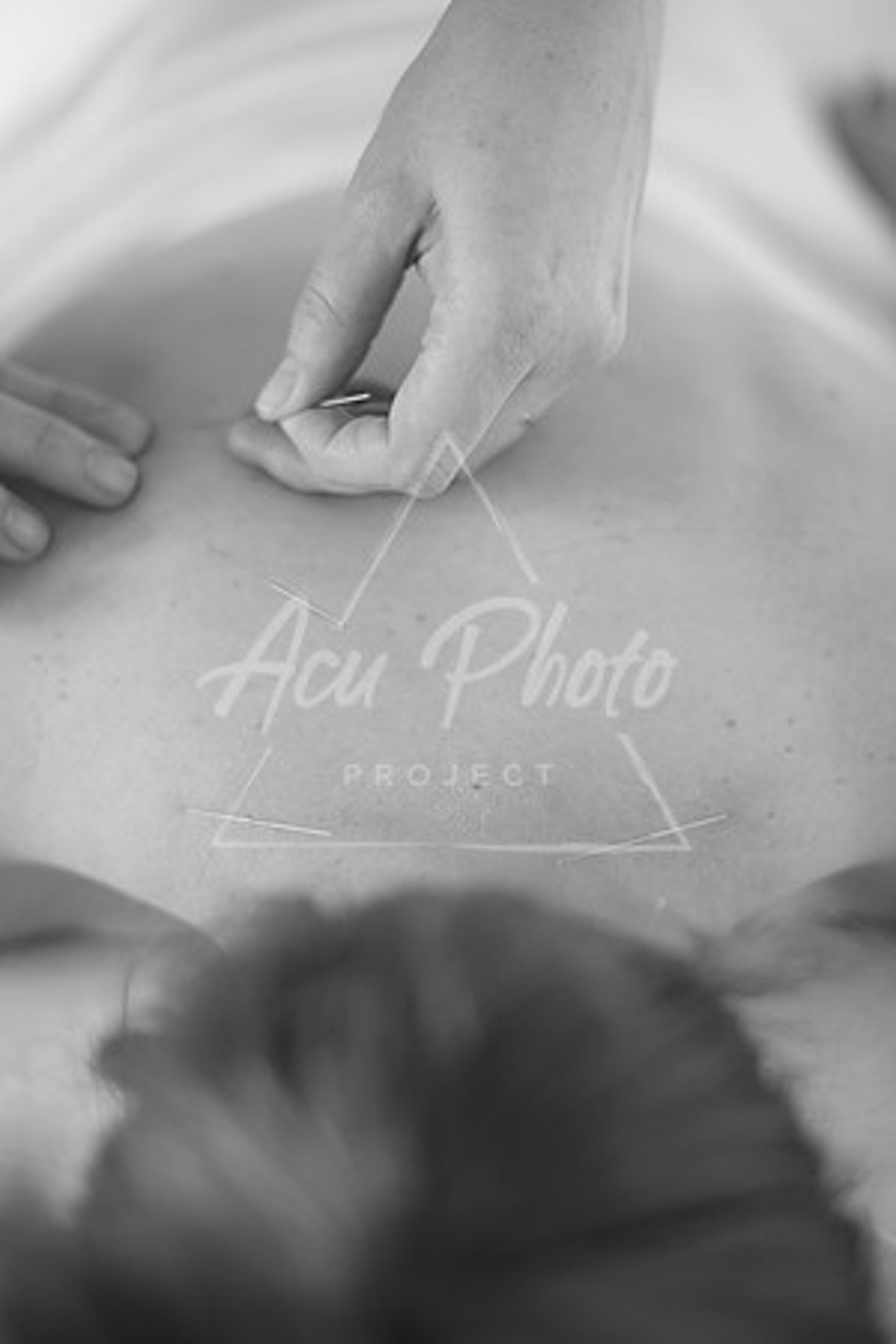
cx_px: 448
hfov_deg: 27.0
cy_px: 672
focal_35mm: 50
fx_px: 1867
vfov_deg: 39.6
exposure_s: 1/250
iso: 200
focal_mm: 50
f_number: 2
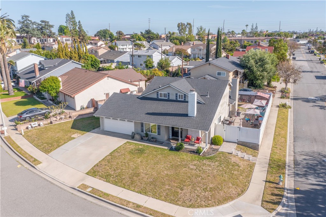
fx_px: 253
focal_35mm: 28
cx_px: 163
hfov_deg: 65.5
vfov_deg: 46.4
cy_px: 108
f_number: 5
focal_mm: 10.26
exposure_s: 1/400
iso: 100
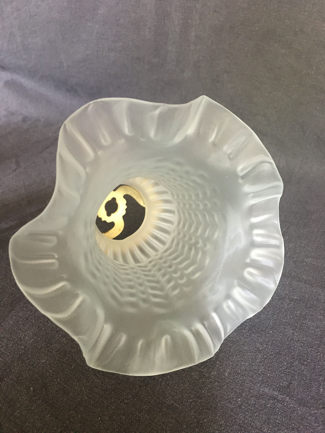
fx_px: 363
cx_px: 162
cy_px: 216
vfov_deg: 61.7
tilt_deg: -29.5
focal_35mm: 29
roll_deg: -4.2
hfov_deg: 48.2
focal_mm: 4.15
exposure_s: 1/17
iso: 200
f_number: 2.2
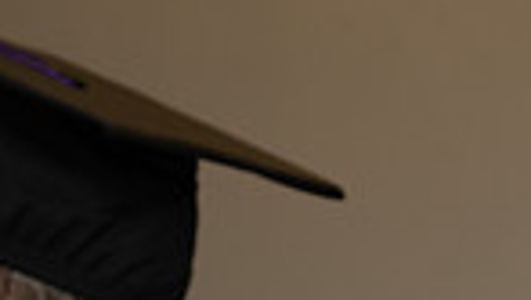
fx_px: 5214
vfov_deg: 3.2
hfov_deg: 5.8
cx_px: 620
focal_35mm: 370
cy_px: 810
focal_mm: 77
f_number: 5.6
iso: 640
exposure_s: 1/80
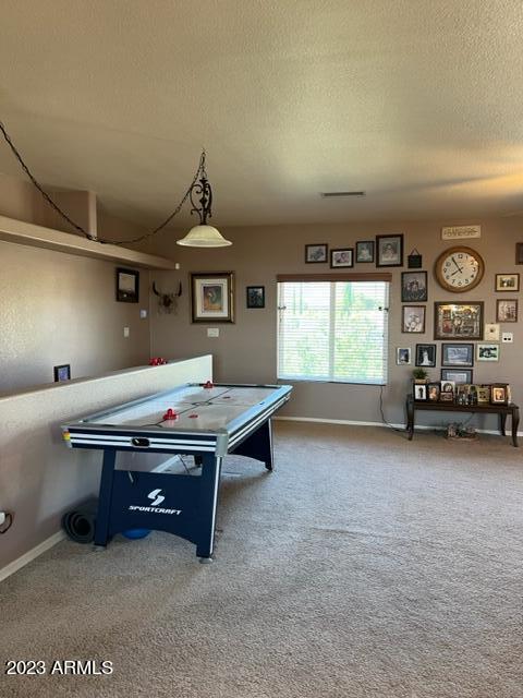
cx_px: 262
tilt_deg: -3.1
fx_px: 524
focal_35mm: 26
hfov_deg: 53.1
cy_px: 349
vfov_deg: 67.3
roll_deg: -1.1
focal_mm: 5.7
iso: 160
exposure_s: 1/60
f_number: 1.5
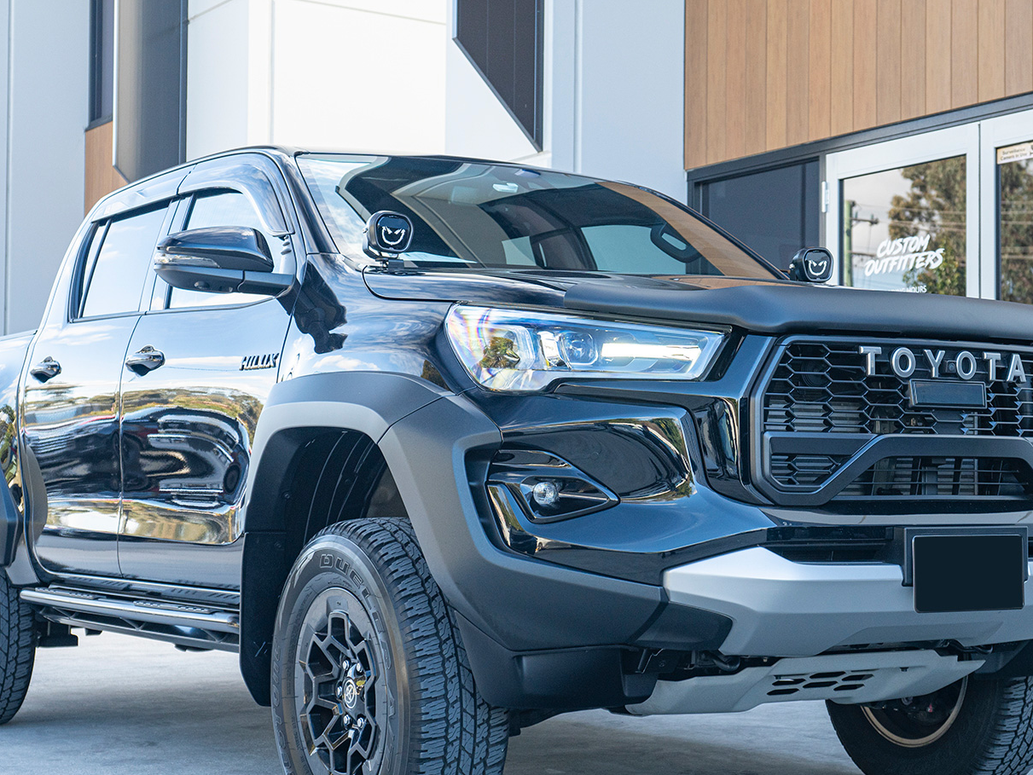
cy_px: 470
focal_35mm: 50
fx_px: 1493
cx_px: 502
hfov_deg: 38.2
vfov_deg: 29.0
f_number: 4
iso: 320
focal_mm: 35
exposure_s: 1/160
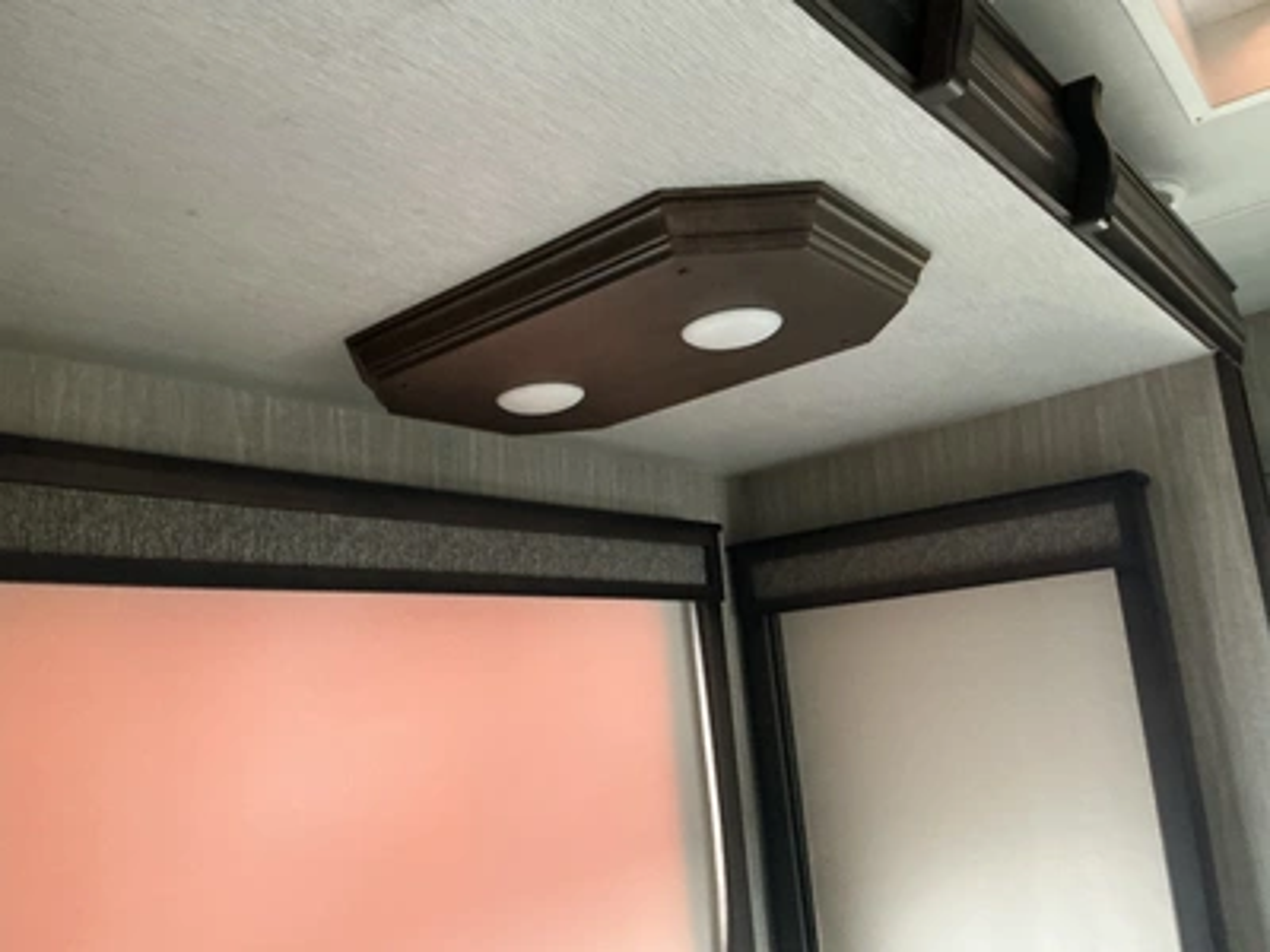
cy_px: 476
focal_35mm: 28
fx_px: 1027
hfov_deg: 63.4
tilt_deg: +12.2
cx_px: 635
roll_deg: +5.0
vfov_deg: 49.7
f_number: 1.8
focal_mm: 3
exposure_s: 1/30
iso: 500
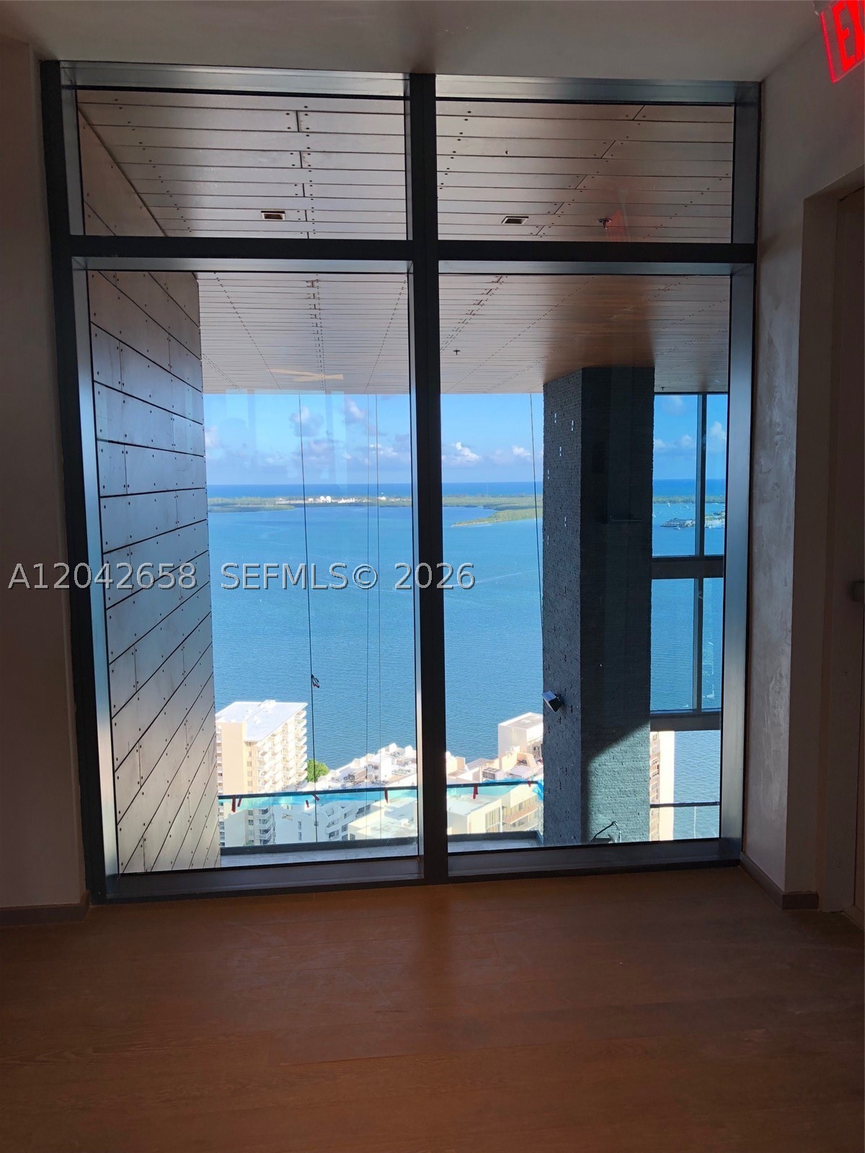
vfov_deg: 61.7
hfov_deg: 48.2
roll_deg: +1.2
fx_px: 966
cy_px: 576
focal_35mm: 29
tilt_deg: -6.4
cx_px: 432
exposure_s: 1/160
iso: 20
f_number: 1.8
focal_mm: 3.99
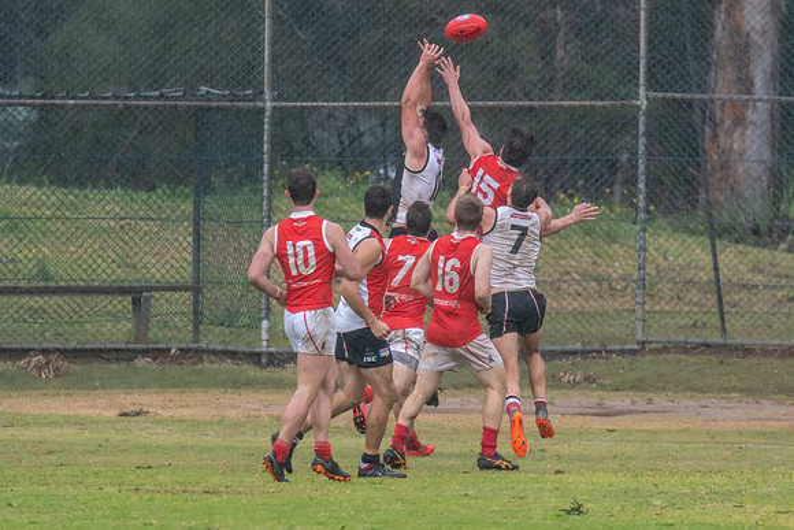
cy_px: 265
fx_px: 18199
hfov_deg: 2.5
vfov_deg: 1.7
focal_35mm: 825
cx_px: 397
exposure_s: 1/1600
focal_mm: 550
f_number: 7.1
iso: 1250
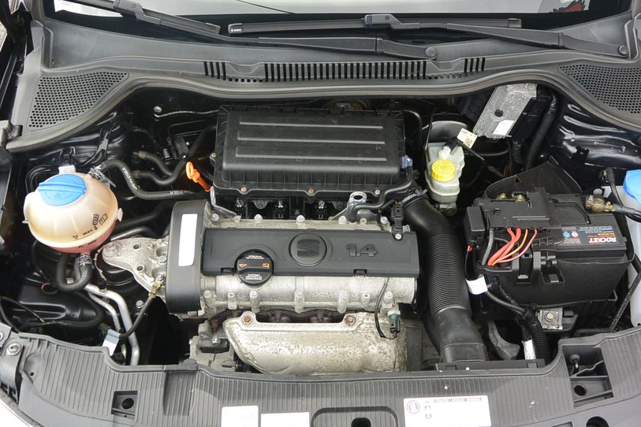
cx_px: 355
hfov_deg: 55.7
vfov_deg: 38.9
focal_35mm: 34
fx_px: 605
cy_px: 231
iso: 160
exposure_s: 1/160
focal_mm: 10
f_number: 3.5
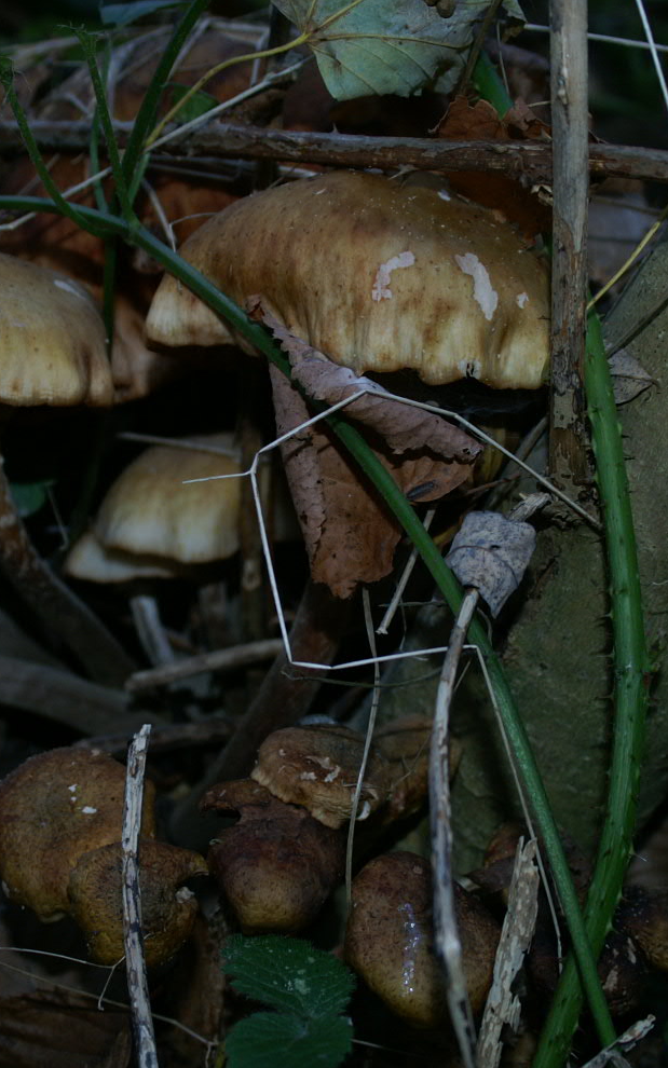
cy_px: 538
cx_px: 226
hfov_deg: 20.0
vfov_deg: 31.5
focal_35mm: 65
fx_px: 1893
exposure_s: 1/60
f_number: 5.6
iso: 200
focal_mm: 28
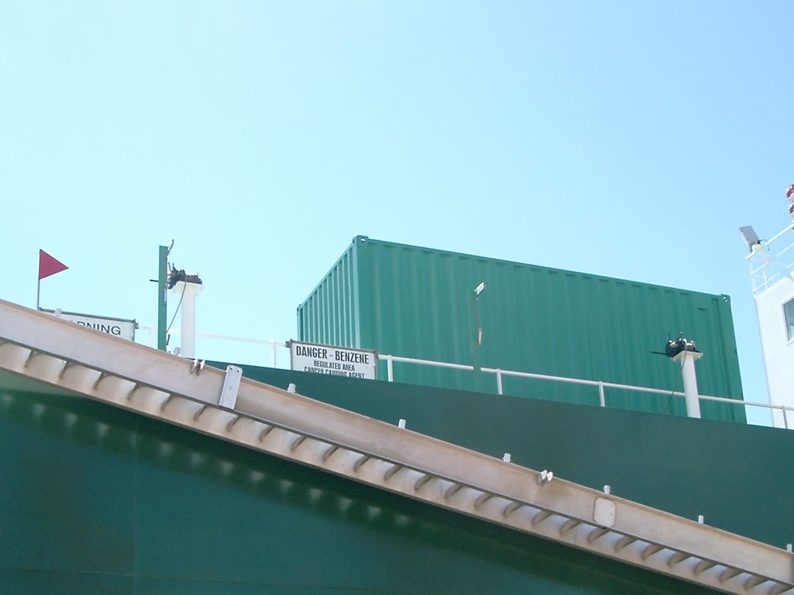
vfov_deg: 24.1
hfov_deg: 32.2
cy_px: 450
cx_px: 406
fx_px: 1376
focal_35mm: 60
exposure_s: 1/400
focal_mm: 7.6
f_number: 5
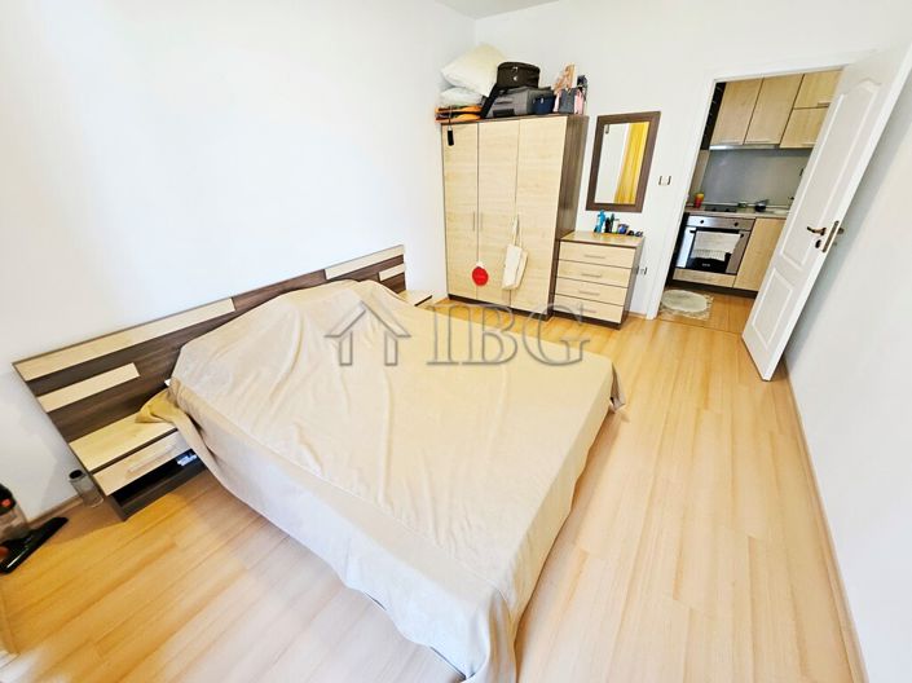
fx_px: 342
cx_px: 456
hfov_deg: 106.2
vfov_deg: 89.9
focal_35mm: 13
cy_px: 342
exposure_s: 1/50
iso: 100
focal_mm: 1.7
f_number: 2.2
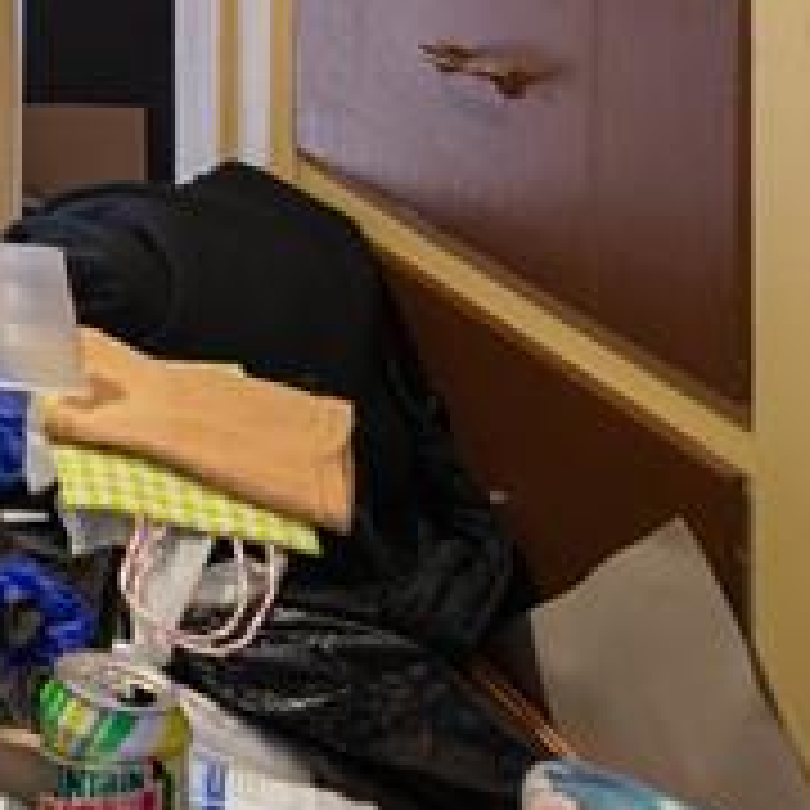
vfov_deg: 11.6
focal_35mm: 145
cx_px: -950
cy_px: -371
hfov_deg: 10.7
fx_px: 3839
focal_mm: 30
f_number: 9
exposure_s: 1.6
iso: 320
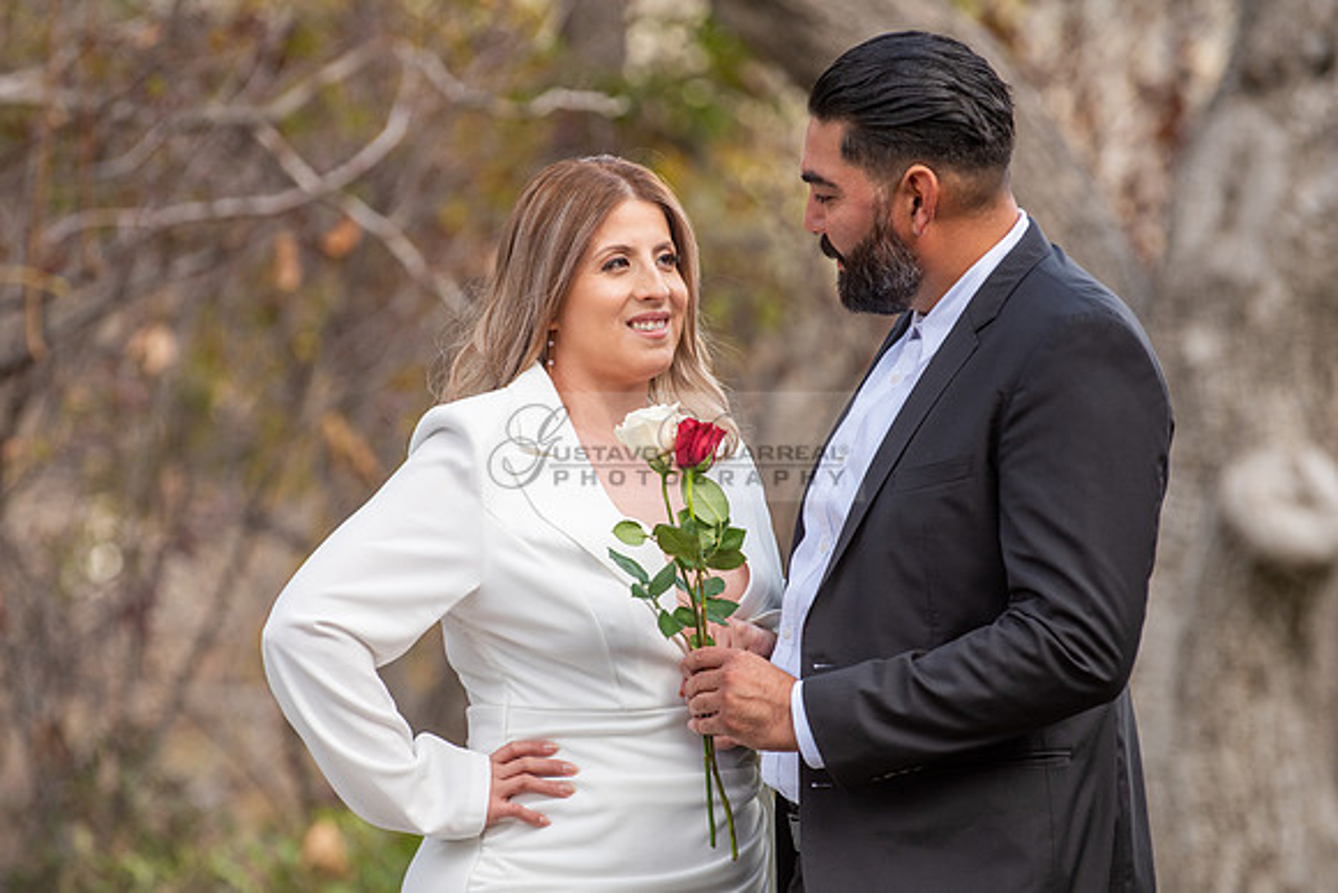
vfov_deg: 6.1
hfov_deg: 9.2
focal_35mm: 224
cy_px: 475
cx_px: 606
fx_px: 8315
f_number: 4
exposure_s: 1/200
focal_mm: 200
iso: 250
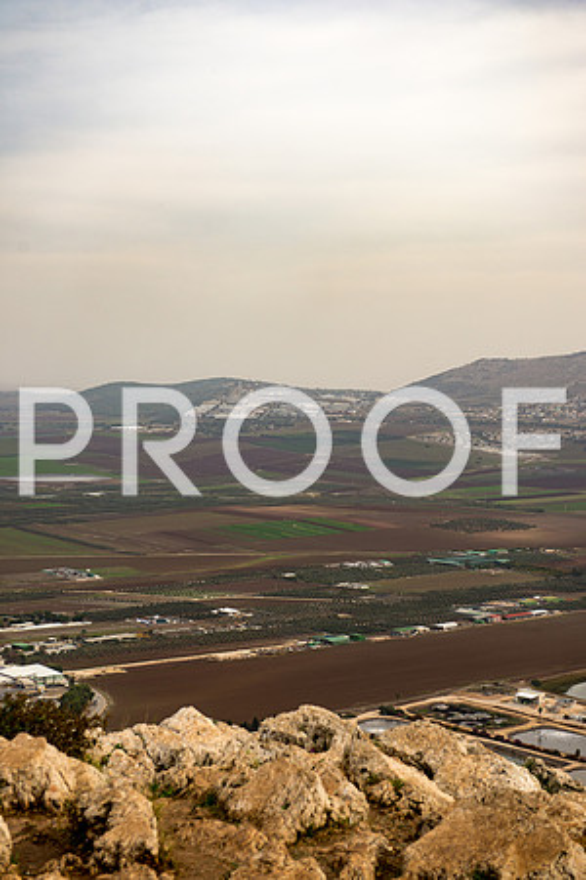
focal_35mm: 62
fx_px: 1514
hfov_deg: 21.9
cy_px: 440
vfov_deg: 32.4
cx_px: 293
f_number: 3.5
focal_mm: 62
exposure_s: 1/640
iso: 100
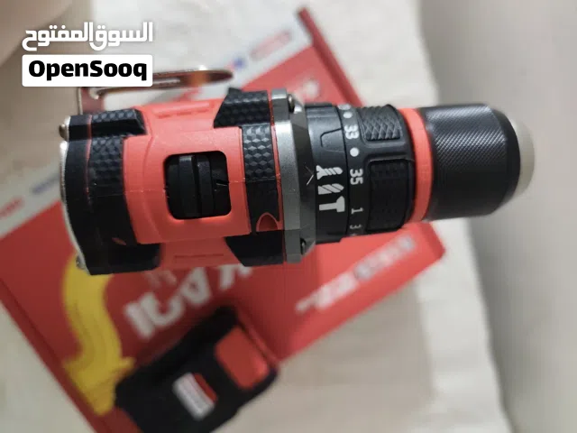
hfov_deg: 73.9
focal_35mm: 23
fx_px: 383
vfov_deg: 58.9
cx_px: 288
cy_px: 216
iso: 800
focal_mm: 6.19
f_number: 1.65
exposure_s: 1/33.3
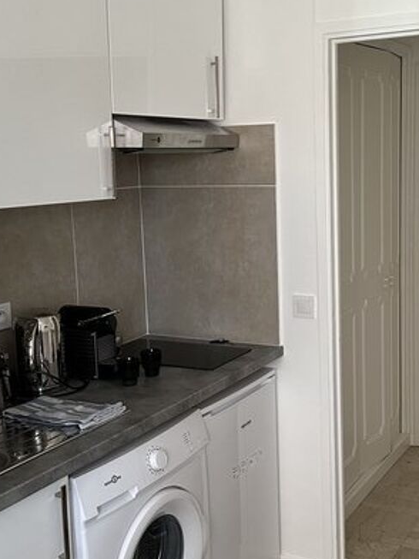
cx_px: 265
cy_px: 285
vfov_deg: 38.9
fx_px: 791
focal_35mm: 49
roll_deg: +1.9
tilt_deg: -9.4
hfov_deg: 29.6
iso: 320
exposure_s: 1/60
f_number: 1.78
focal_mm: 6.86
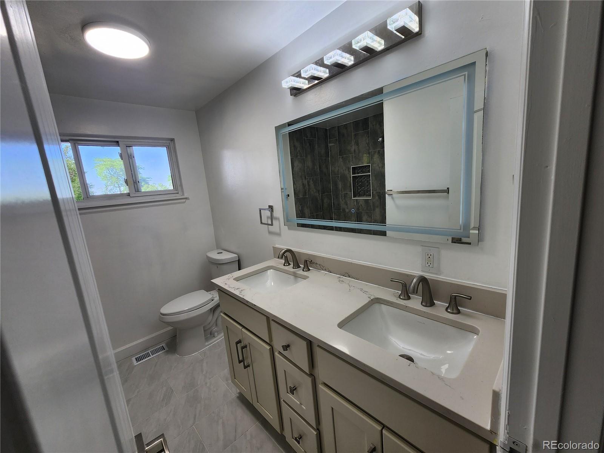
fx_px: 227
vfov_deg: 89.9
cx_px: 302
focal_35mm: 13
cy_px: 226
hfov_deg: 106.2
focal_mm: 2.2
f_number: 2.2
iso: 64
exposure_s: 1/120
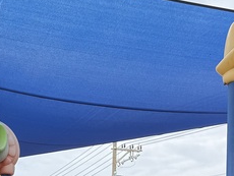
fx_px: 677
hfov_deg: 19.4
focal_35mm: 100
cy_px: 243
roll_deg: -1.5
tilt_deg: +4.1
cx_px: 39
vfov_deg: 14.1
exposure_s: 1/1122
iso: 80
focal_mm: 6.76
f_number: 1.78
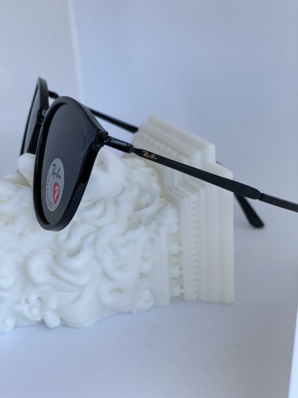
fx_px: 597
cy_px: 199
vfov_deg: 36.8
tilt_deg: -19.2
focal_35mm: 52
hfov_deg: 28.0
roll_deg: +2.7
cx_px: 149
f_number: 2
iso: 80
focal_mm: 6
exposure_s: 1/122
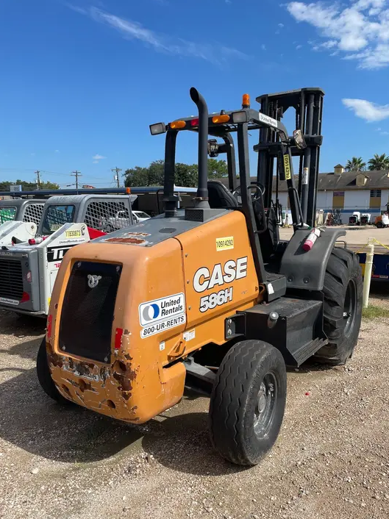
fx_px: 405
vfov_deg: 65.3
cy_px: 261
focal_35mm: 27
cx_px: 201
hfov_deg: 51.3
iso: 32
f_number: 1.6
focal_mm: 4.2
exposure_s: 1/4292
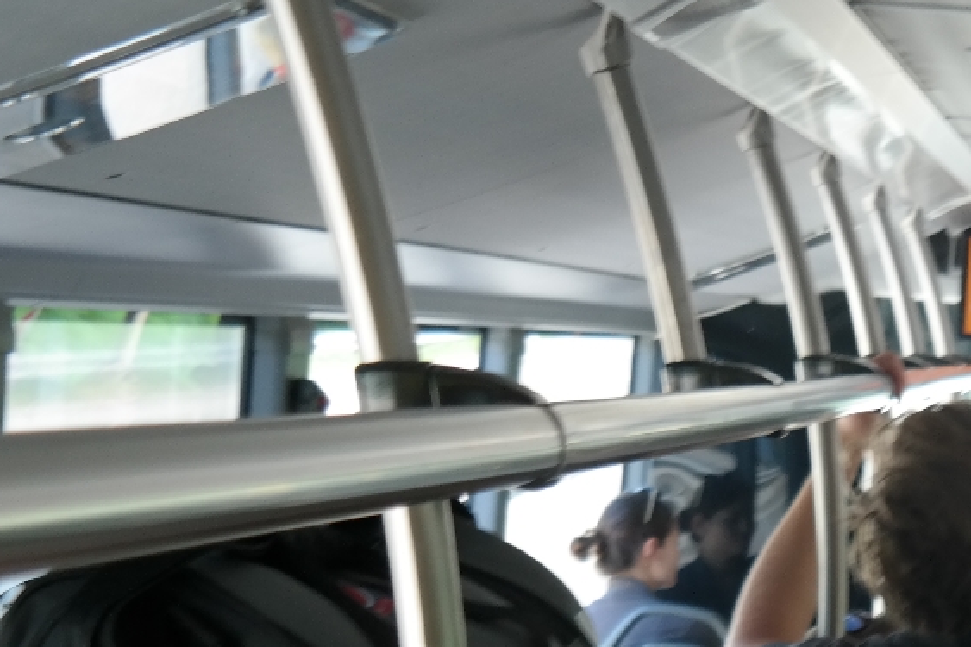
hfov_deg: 18.1
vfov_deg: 12.2
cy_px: 909
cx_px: 1133
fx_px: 2912
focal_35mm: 108
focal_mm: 25
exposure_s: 1/50
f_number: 4
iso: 400
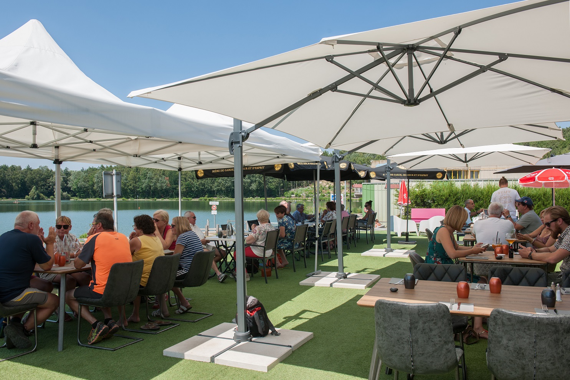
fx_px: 491
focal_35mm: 31
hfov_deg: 60.3
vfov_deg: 42.3
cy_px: 190
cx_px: 285
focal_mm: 31
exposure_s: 1/200
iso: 100
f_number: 7.1
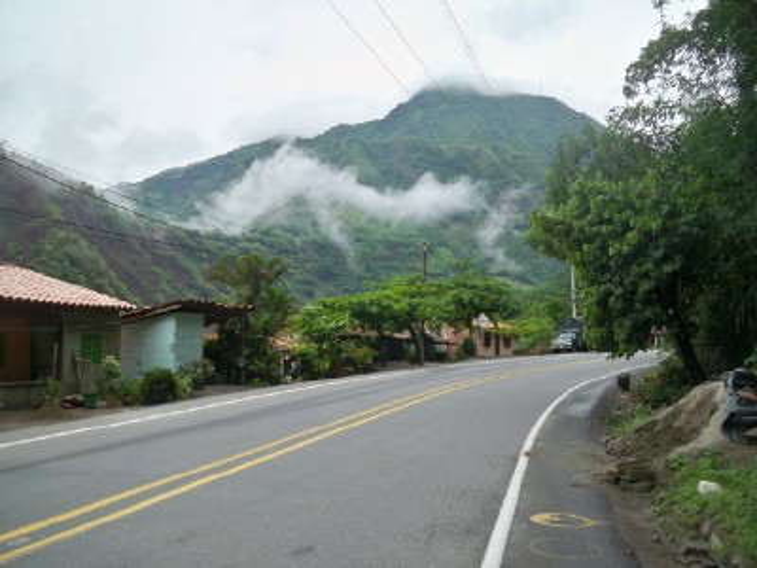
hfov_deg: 52.6
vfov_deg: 40.7
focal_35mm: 35
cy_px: 284
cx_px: 378
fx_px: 765
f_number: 3.1
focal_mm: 6.3
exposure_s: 1/250
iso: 80
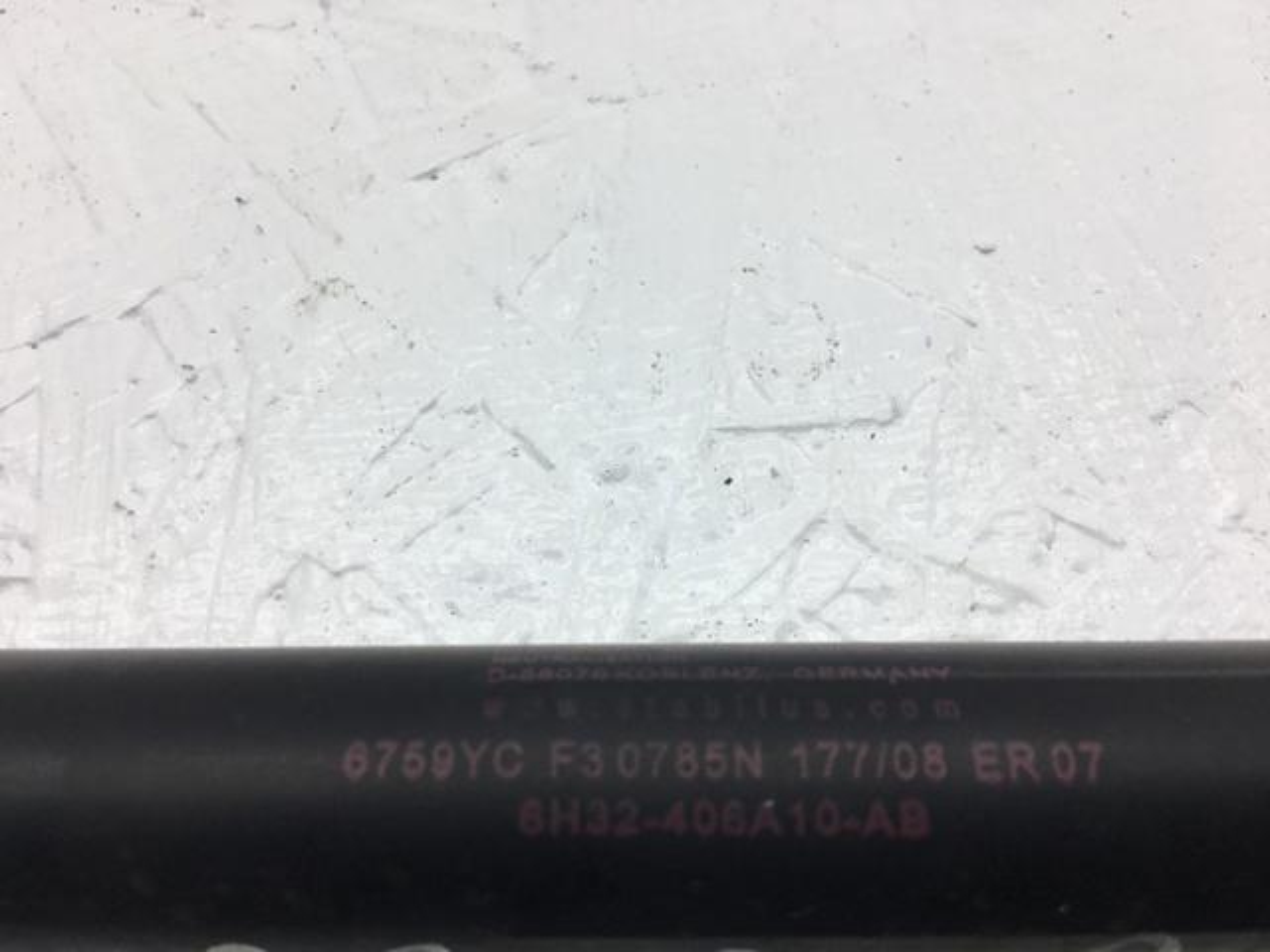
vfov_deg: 48.2
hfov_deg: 61.7
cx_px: 635
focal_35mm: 29
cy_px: 476
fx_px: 1064
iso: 25
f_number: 2.2
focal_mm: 4.15
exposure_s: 1/263
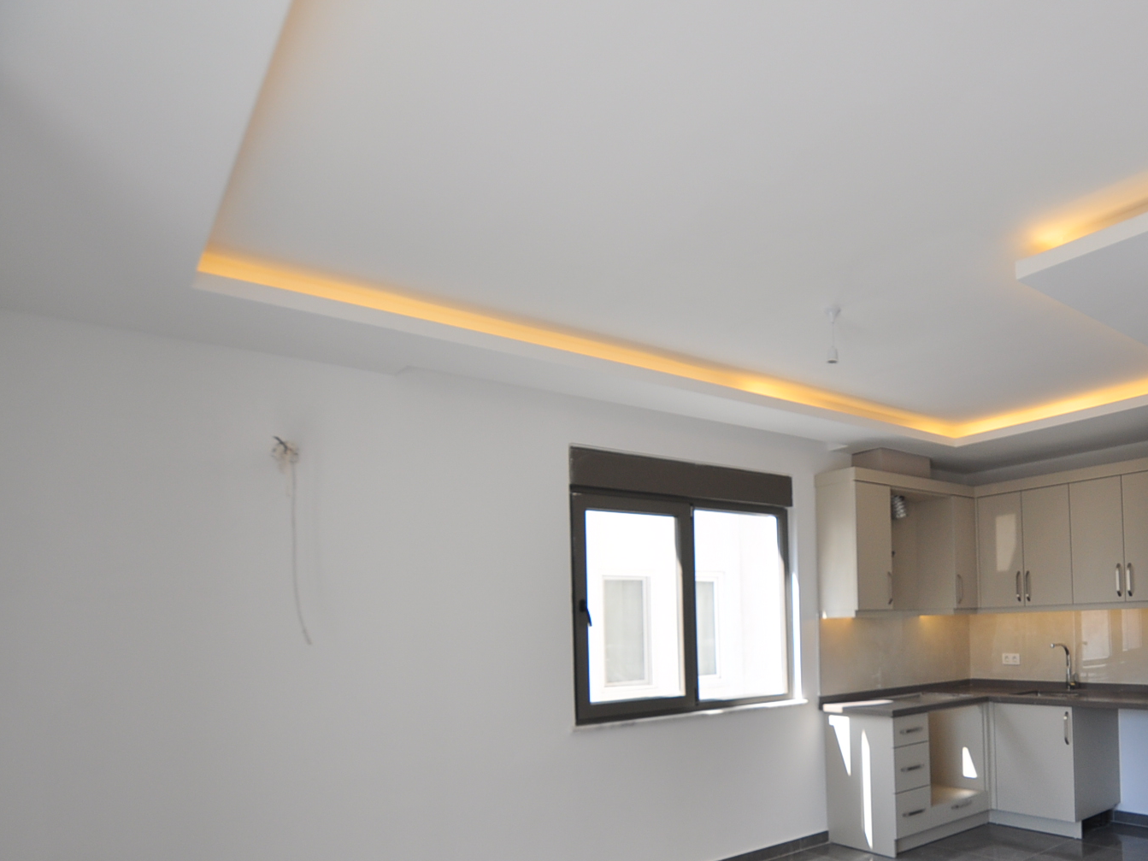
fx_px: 763
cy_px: 607
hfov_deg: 68.9
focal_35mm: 23
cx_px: 867
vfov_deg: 56.9
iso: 200
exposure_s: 1/250
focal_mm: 10
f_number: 4
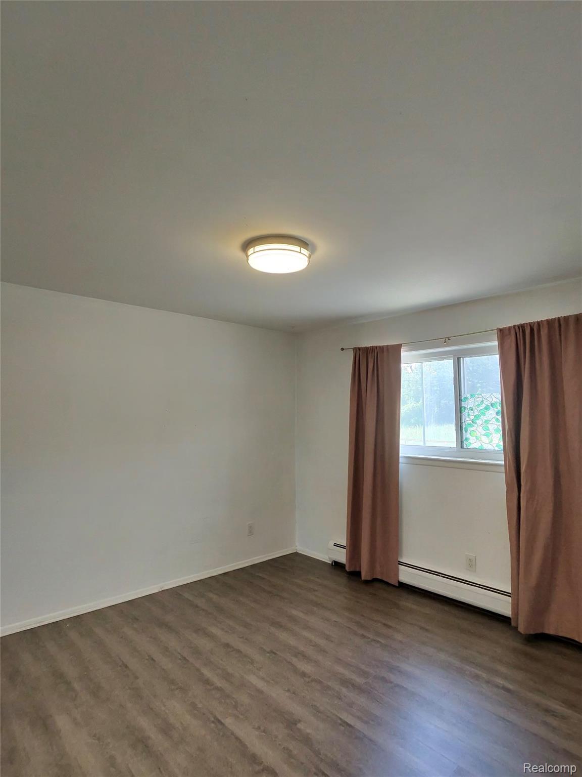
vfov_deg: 106.2
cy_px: 388
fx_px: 291
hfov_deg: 89.9
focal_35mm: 13
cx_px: 291
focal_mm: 2.24
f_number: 2.2
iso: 63
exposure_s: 1/59.9
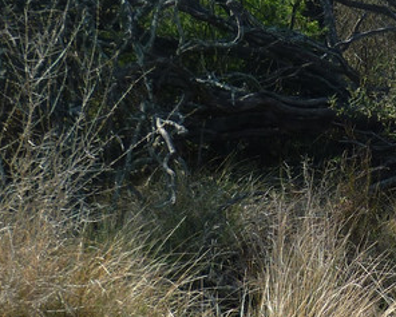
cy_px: 132
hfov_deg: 17.1
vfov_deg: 14.1
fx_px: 1278
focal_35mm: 109
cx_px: 417
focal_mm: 5.5
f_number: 2.8
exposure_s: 1/800
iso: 80
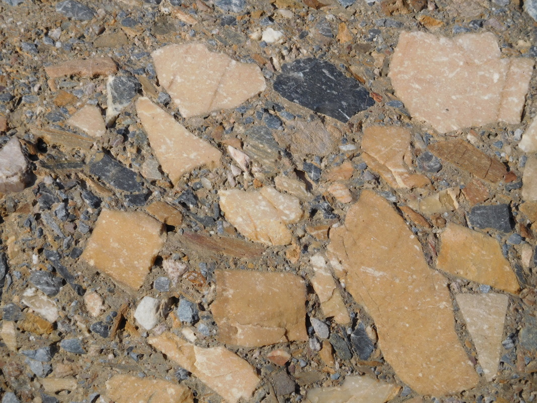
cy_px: 202
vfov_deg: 14.8
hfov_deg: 19.6
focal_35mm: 100
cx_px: 268
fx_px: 1551
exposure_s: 1/1500
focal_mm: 17.8
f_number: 4.8
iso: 125
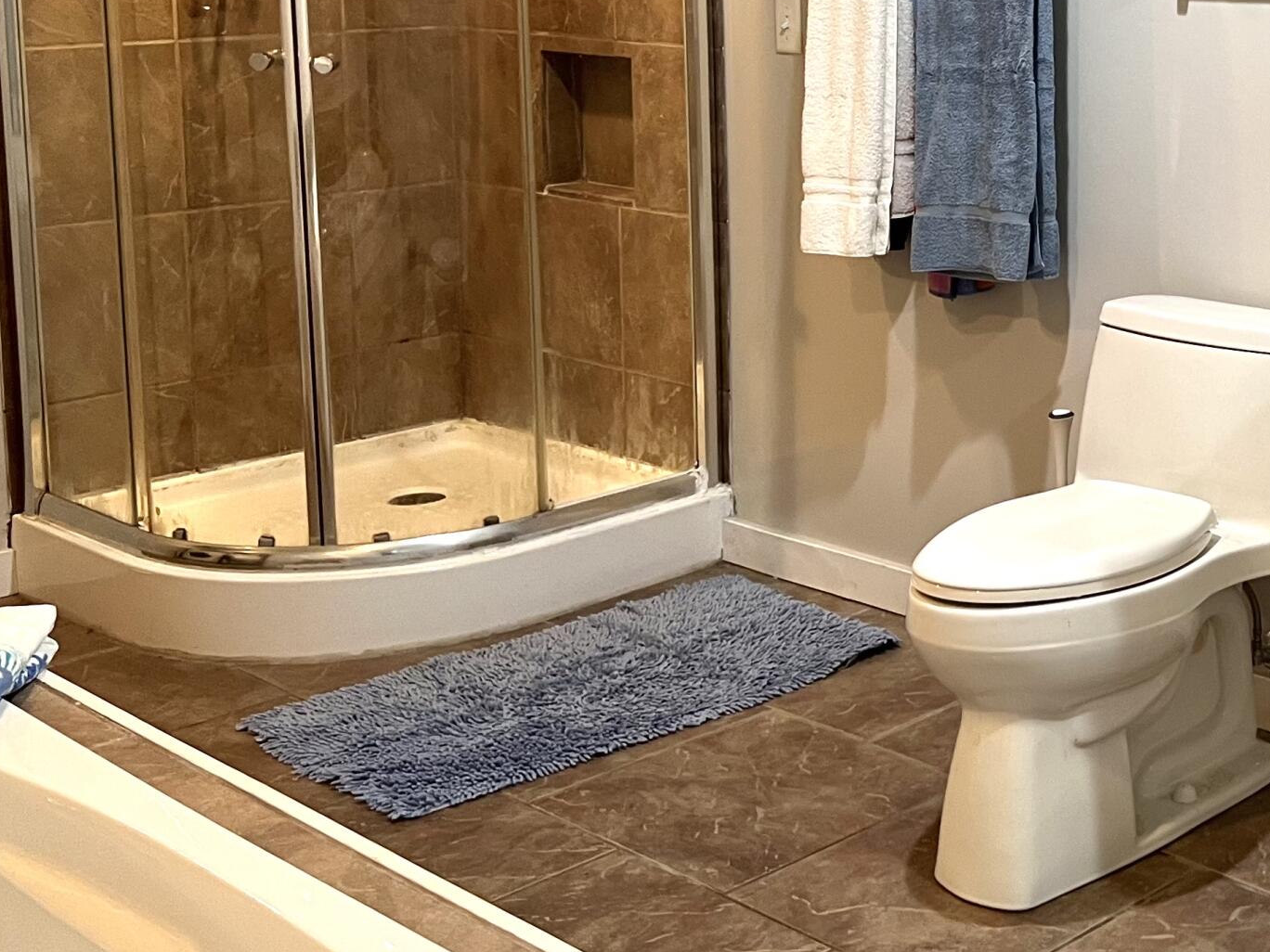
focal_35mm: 57
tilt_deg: -2.5
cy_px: 126
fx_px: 2091
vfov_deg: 25.0
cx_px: 1310
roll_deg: -2.6
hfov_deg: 31.0
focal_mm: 5.7
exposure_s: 1/60
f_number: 1.5
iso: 125
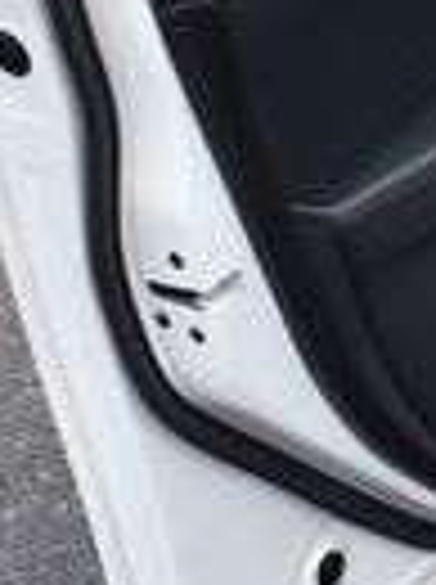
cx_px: 930
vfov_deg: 14.9
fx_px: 2157
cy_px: -119
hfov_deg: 10.4
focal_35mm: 128
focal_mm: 18
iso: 180
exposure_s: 1/250
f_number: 8
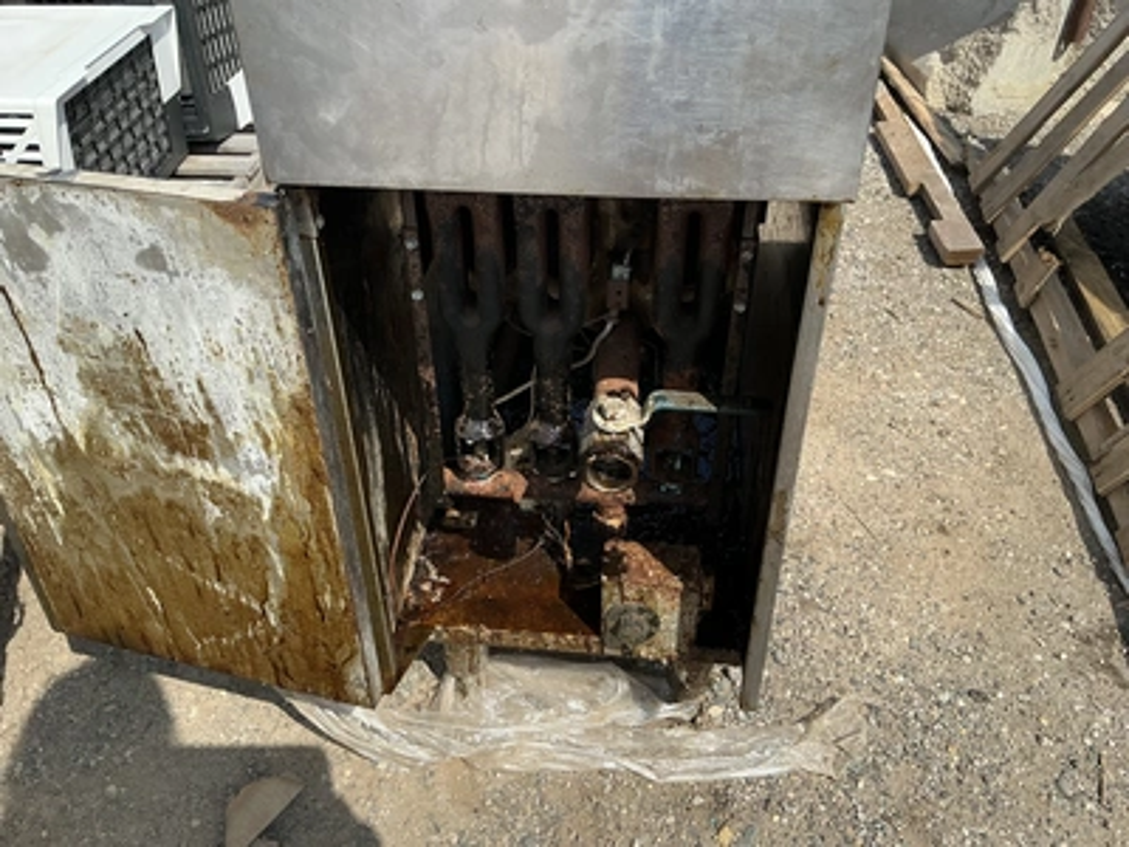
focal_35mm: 28
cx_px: 564
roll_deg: -3.7
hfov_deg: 63.4
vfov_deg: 49.7
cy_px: 424
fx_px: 913
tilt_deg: -36.8
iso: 25
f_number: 1.8
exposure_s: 1/1490
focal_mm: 3
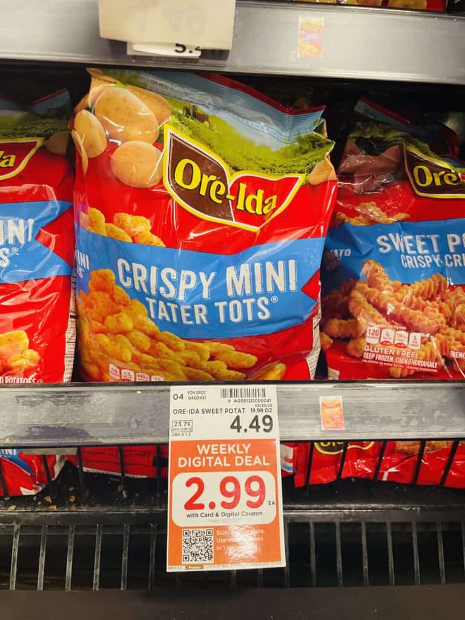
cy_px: 310
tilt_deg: -24.0
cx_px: 232
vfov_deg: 67.3
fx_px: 466
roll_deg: -1.9
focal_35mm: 26
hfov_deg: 53.1
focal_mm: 4.2
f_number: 1.6
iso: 200
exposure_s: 1/60
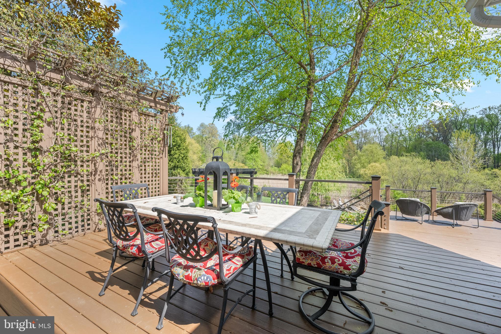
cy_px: 167
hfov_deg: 104.3
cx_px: 250
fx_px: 195
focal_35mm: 14
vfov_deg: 81.2
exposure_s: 1/800
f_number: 7.1
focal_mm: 14
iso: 800
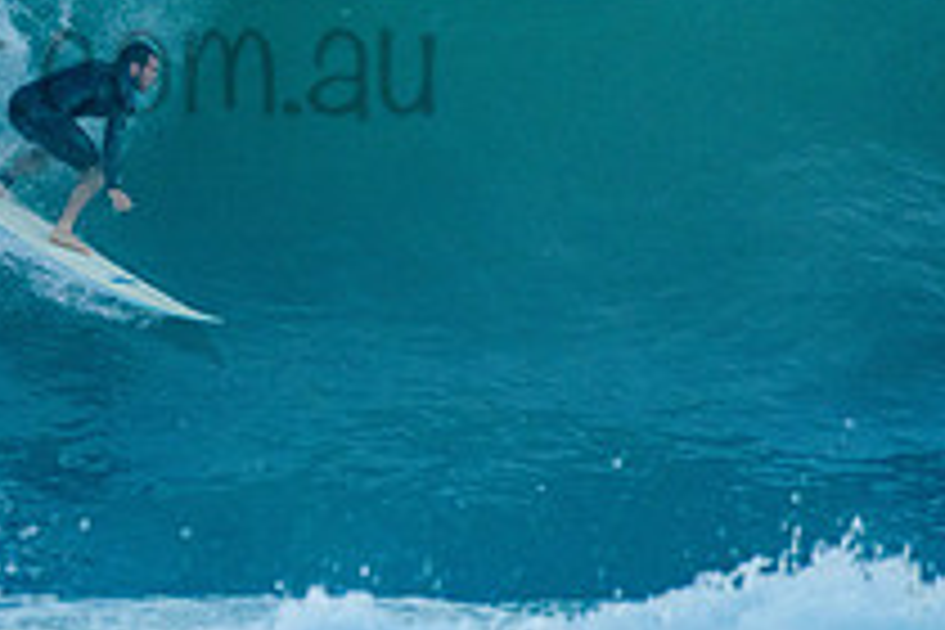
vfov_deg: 1.0
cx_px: -40
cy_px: 11
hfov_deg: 1.5
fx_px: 36275
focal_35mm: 1382
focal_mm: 500
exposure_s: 1/1600
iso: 720
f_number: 5.6
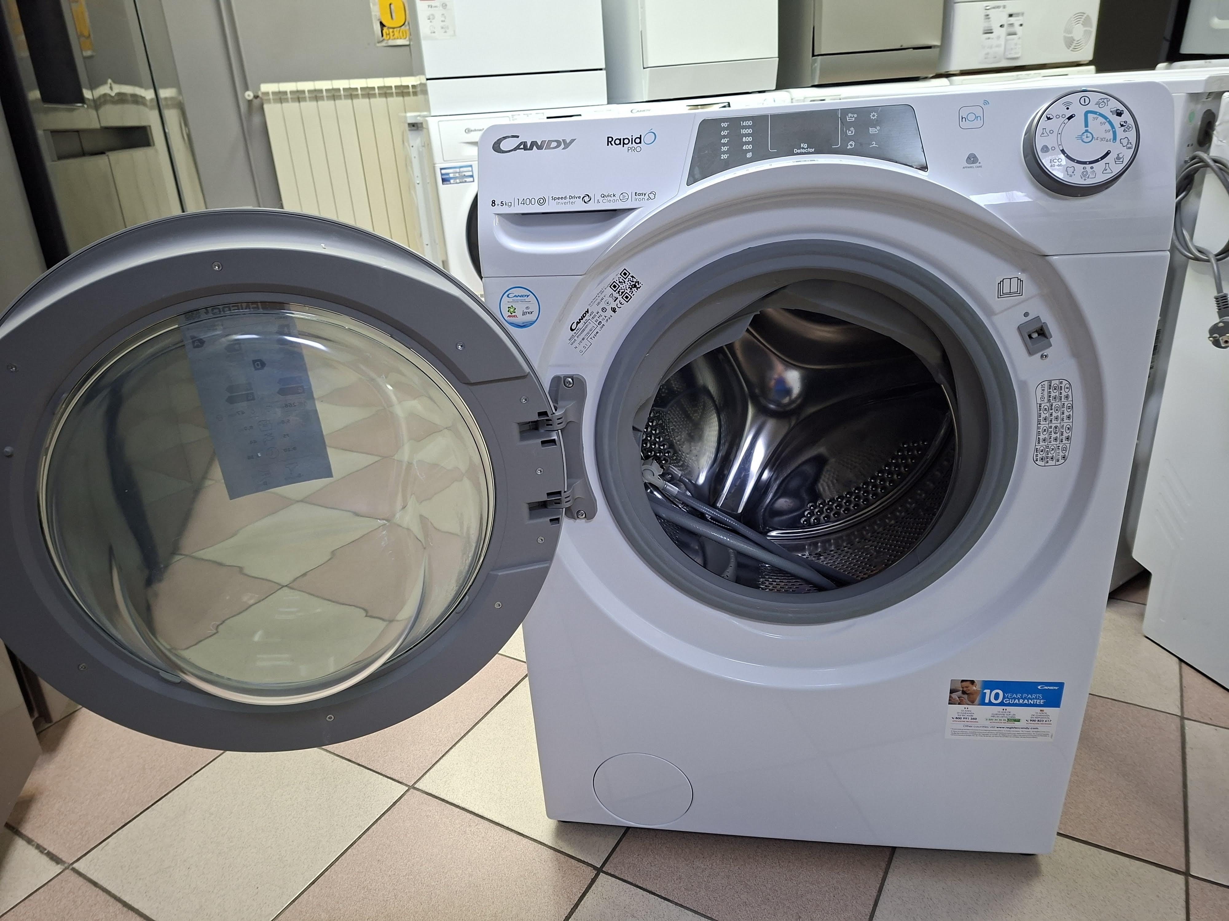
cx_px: 614
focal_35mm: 23
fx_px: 817
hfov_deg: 73.9
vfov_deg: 58.9
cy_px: 460
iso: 250
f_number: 1.8
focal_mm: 5.54
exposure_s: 1/50
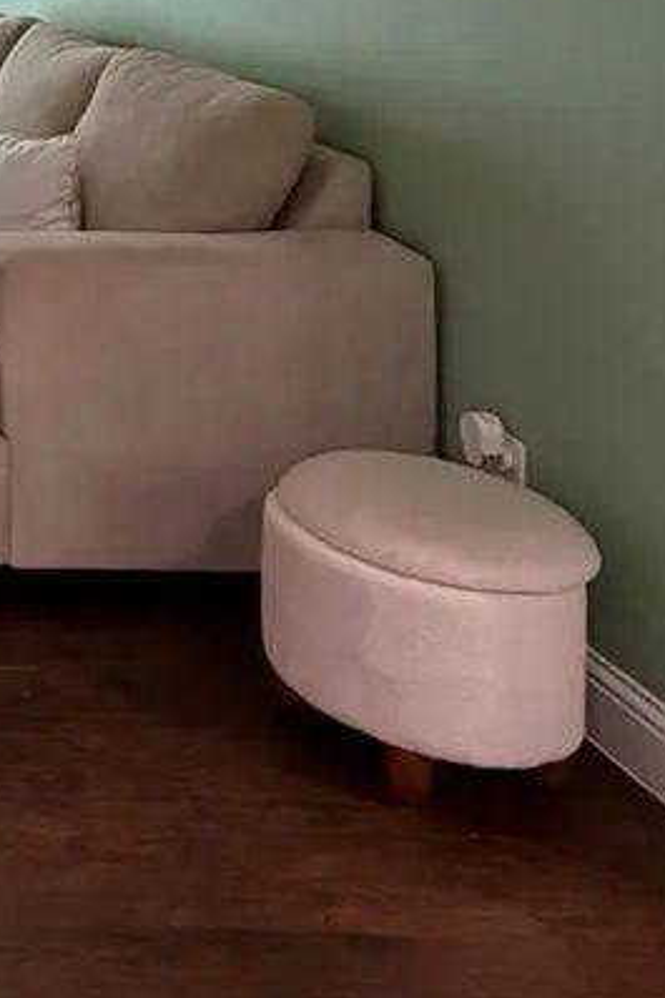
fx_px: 1387
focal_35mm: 50
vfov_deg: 34.1
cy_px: -112
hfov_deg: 19.4
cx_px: -562
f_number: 2.2
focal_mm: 2.22
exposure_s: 1/60
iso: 400
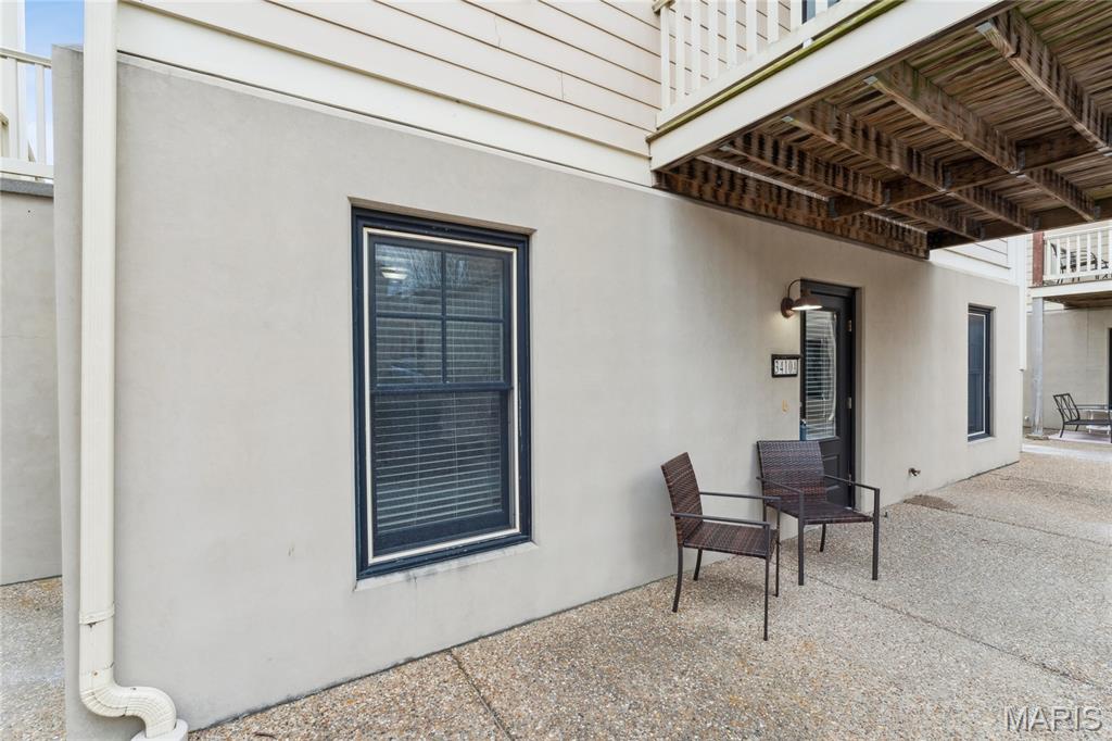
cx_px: 556
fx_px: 491
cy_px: 370
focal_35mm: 16
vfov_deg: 74.1
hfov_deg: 97.1
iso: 100
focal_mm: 15.9
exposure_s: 1/3
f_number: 22
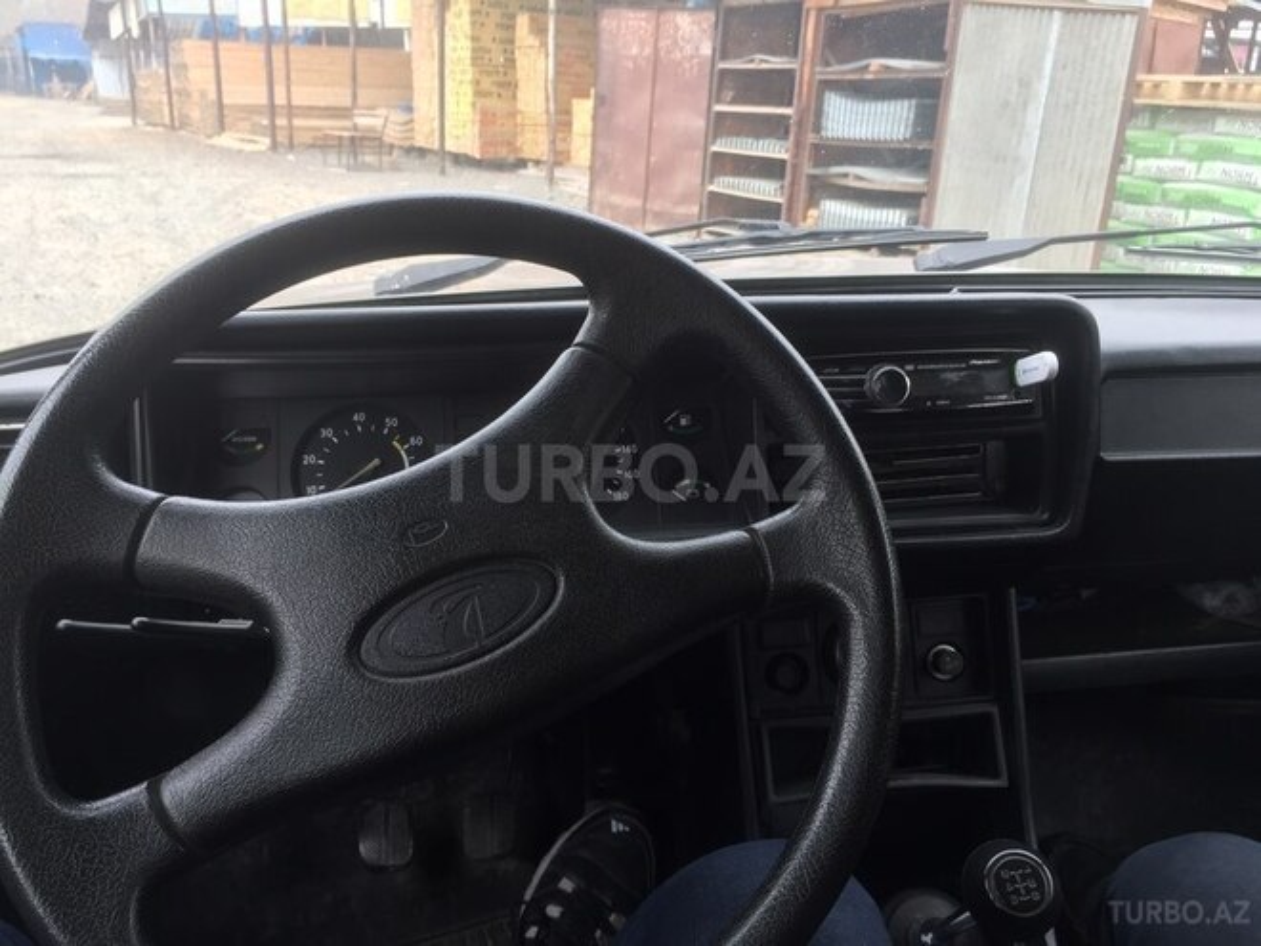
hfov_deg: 61.7
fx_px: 1056
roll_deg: -1.7
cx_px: 630
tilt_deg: -18.3
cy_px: 473
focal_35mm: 29
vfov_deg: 48.2
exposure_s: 1/100
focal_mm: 4.15
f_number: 2.2
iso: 32
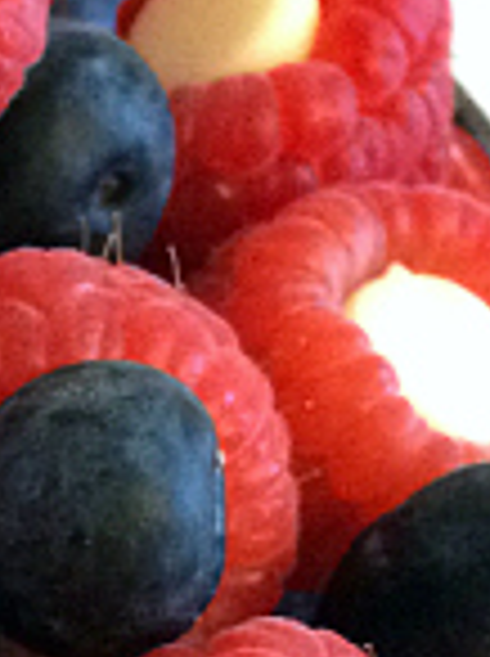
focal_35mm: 159
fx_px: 3010
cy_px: 1017
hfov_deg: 8.7
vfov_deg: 11.8
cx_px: -562
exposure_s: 1/30
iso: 200
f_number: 2.2
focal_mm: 4.15
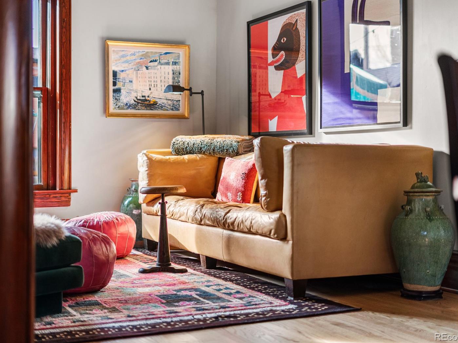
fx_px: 728
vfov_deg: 26.6
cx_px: 225
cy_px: 169
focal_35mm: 55
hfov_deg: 34.9
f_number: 1.8
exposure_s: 1/80
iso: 640
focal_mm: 50
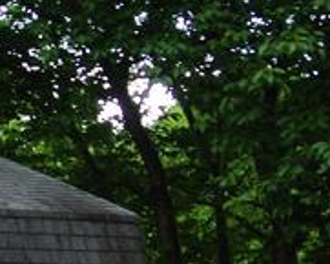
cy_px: 445
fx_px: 1505
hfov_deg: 11.5
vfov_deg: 9.6
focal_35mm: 154
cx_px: -292
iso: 100
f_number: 3.5
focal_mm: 11
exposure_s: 1/100
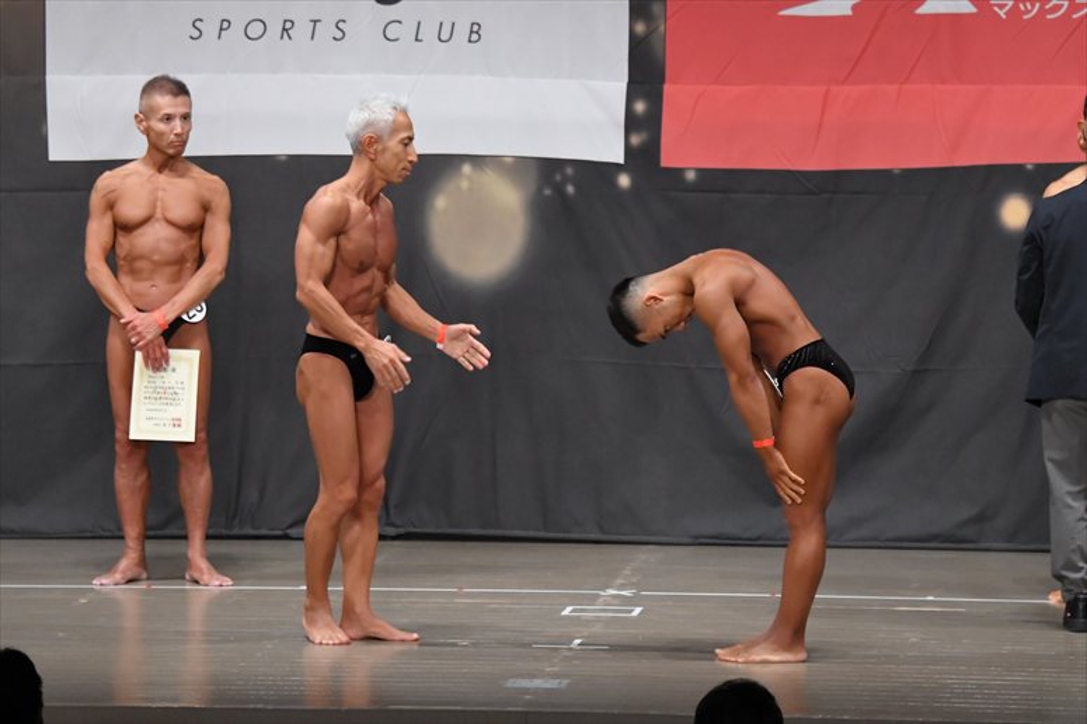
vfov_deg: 7.3
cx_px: 544
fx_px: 5644
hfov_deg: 11.0
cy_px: 362
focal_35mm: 187
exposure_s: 1/400
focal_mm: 125
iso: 5000
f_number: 5.6
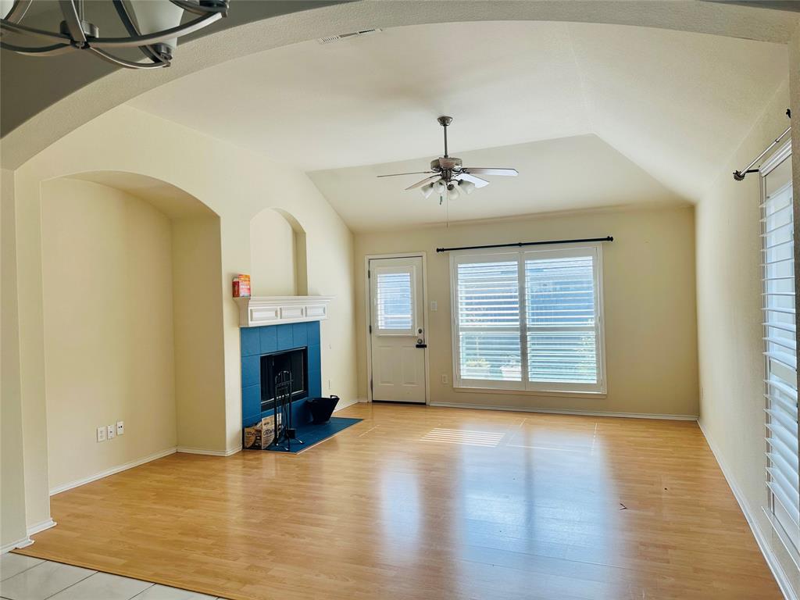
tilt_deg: +0.2
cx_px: 400
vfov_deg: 56.8
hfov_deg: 71.6
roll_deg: +1.3
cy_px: 300
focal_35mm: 24
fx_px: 555
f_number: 1.78
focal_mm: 6.86
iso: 80
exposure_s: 1/372
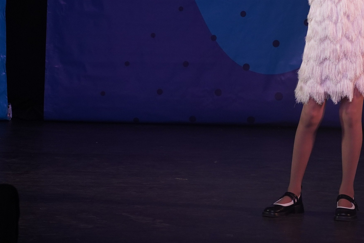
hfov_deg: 7.0
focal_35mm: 292
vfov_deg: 4.7
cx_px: 308
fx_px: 2953
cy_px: -24
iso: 1600
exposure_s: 1/250
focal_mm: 126
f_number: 5.6
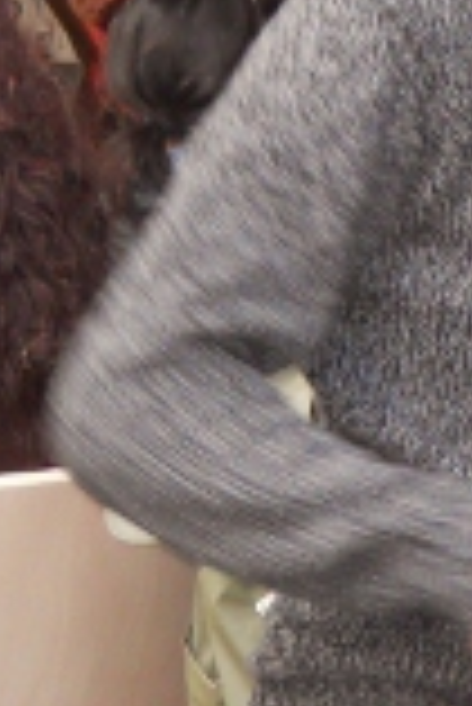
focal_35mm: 195
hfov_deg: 7.0
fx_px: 3826
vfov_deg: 10.5
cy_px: 76
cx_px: 512
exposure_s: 1/30
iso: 320
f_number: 3.4
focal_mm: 8.3
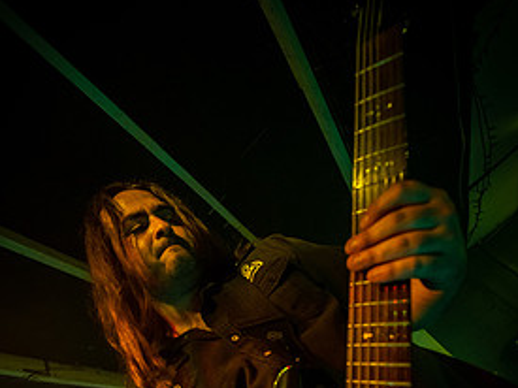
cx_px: 237
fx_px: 344
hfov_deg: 73.8
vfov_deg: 52.5
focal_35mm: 23
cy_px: 341
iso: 3200
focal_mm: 14.6
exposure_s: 1/160
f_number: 2.8
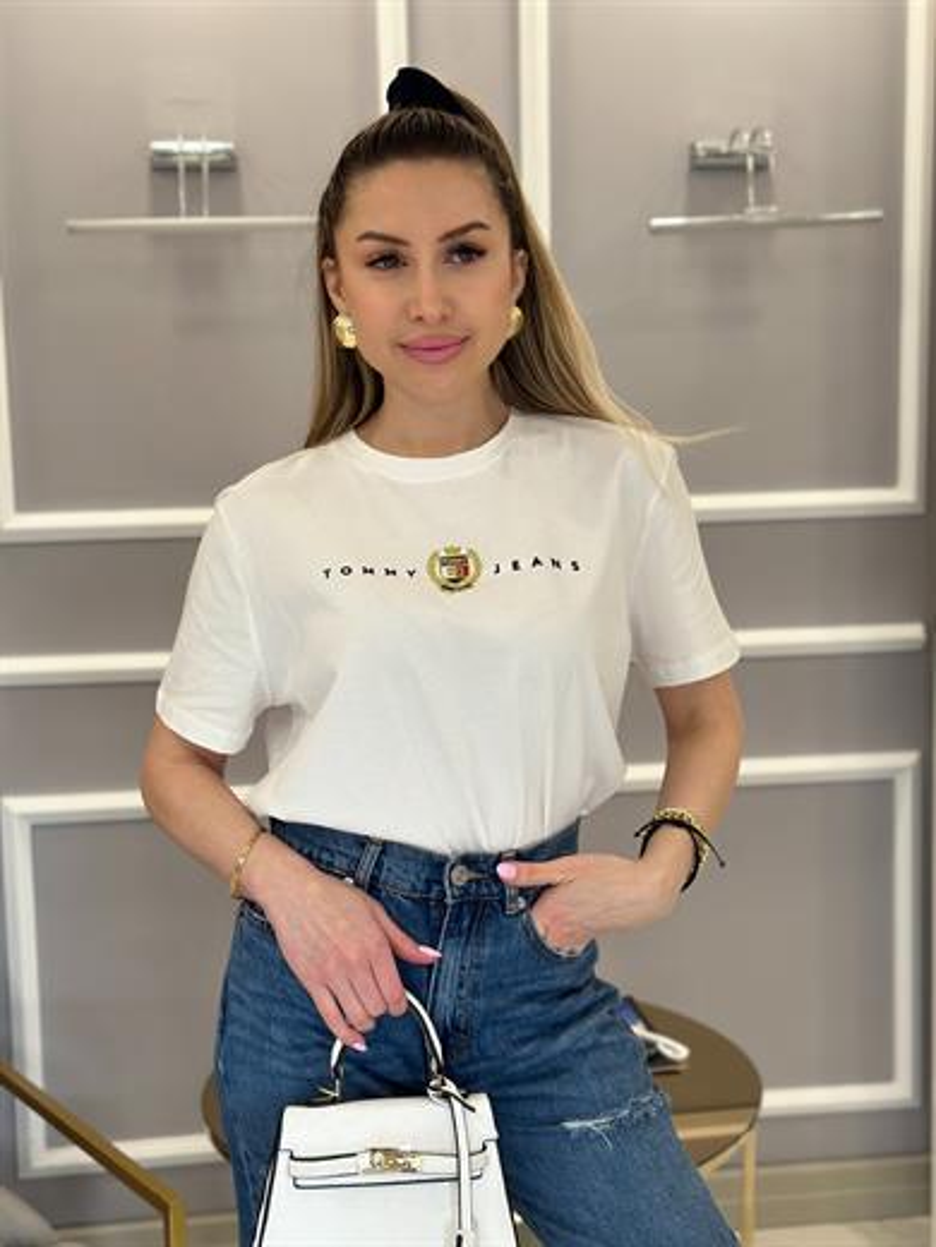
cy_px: 624
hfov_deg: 30.3
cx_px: 468
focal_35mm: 48
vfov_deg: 39.7
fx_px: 1731
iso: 125
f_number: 1.78
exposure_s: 1/122
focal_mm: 6.86
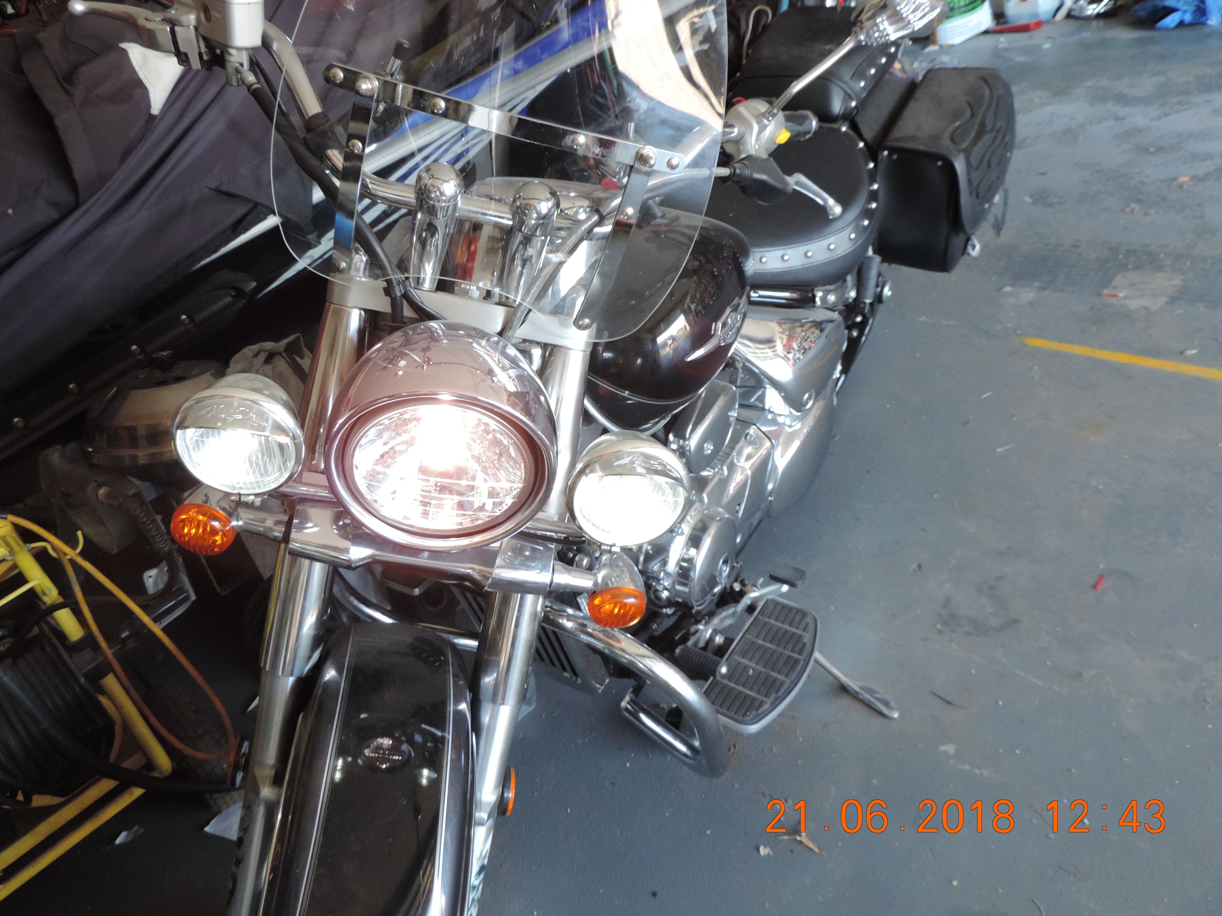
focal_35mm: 27
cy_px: 410
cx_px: 539
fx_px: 953
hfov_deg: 65.1
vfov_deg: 51.3
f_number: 3
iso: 250
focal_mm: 4.3
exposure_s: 1/30
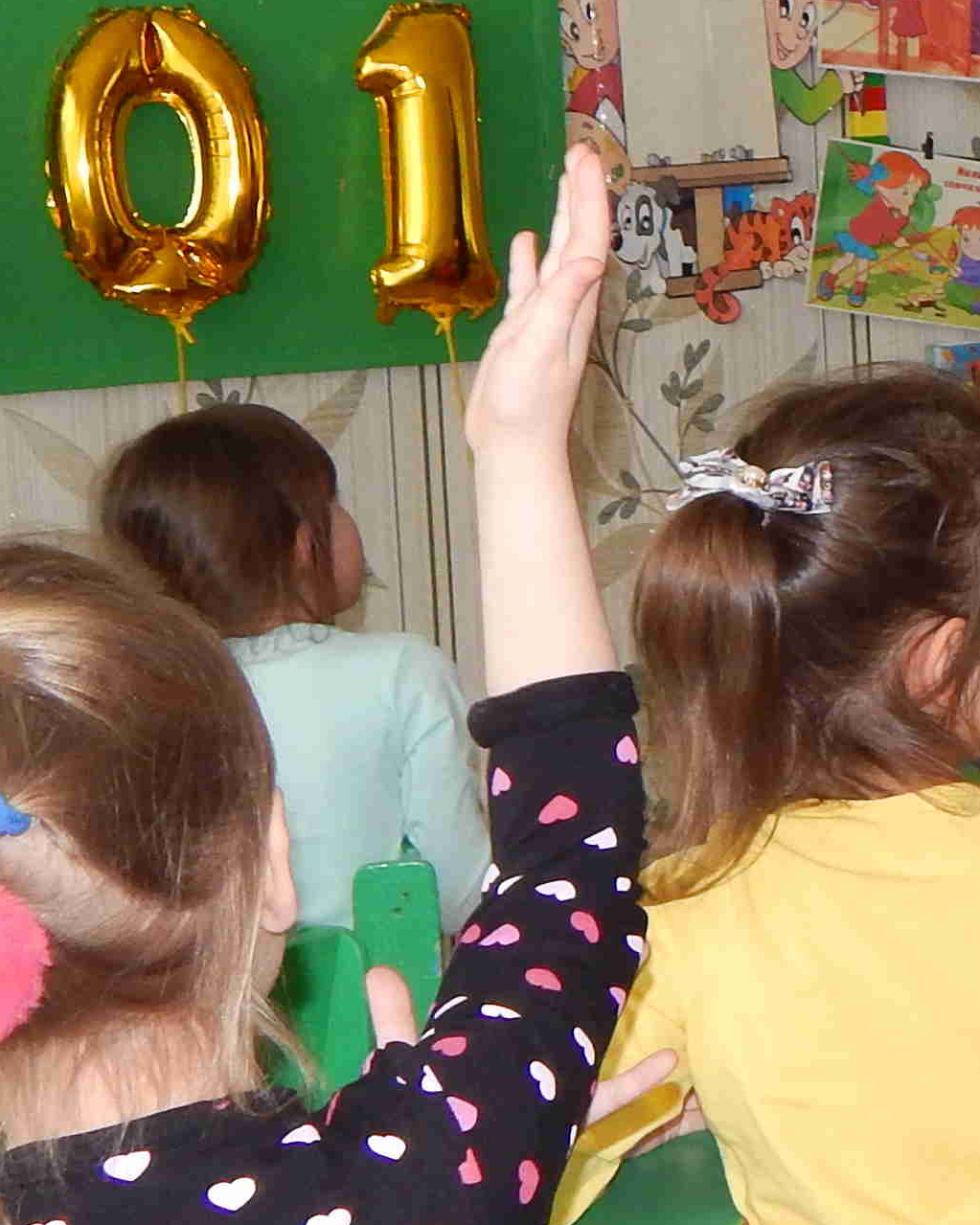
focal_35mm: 109
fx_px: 3952
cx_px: 1807
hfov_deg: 12.8
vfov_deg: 17.6
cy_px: 454
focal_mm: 5.6
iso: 200
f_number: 3.2
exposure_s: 1/30
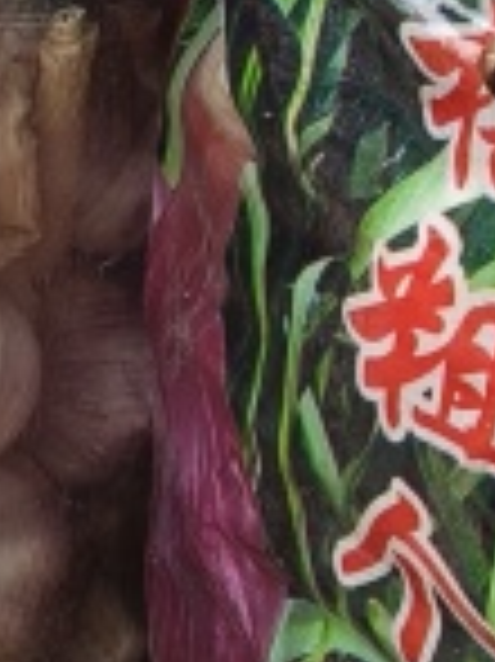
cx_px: -504
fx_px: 3322
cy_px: 20
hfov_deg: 8.1
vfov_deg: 11.3
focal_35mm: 174
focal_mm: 5.59
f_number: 1.8
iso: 50
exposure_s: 1/226
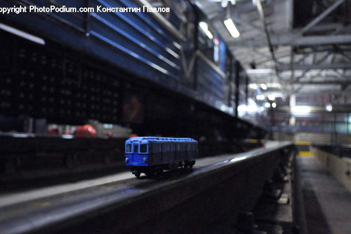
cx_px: 173
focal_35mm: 37
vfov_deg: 35.9
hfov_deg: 51.9
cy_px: 120
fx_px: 361
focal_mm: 24
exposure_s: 1/20
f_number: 4
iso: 3200
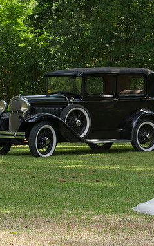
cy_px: 123
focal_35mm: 133
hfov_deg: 9.8
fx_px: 892
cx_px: 162
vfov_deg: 15.7
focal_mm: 86
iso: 320
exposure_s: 1/125
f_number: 6.3
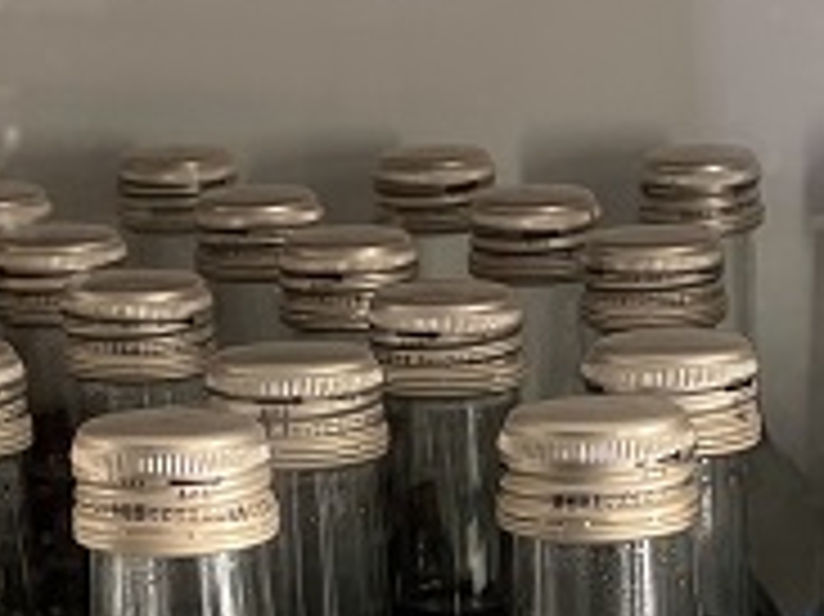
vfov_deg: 11.5
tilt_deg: -28.3
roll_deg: +1.0
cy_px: 1234
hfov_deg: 16.9
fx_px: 2759
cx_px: 547
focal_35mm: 116
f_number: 1.6
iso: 80
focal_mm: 4.2
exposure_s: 1/100
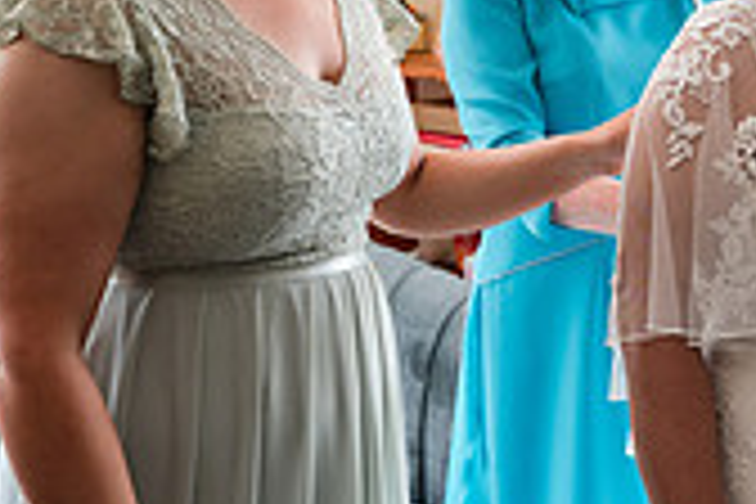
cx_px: 774
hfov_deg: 27.4
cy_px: 34
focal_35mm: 69
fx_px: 1449
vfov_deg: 19.3
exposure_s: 1/250
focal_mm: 20
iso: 250
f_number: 2.8
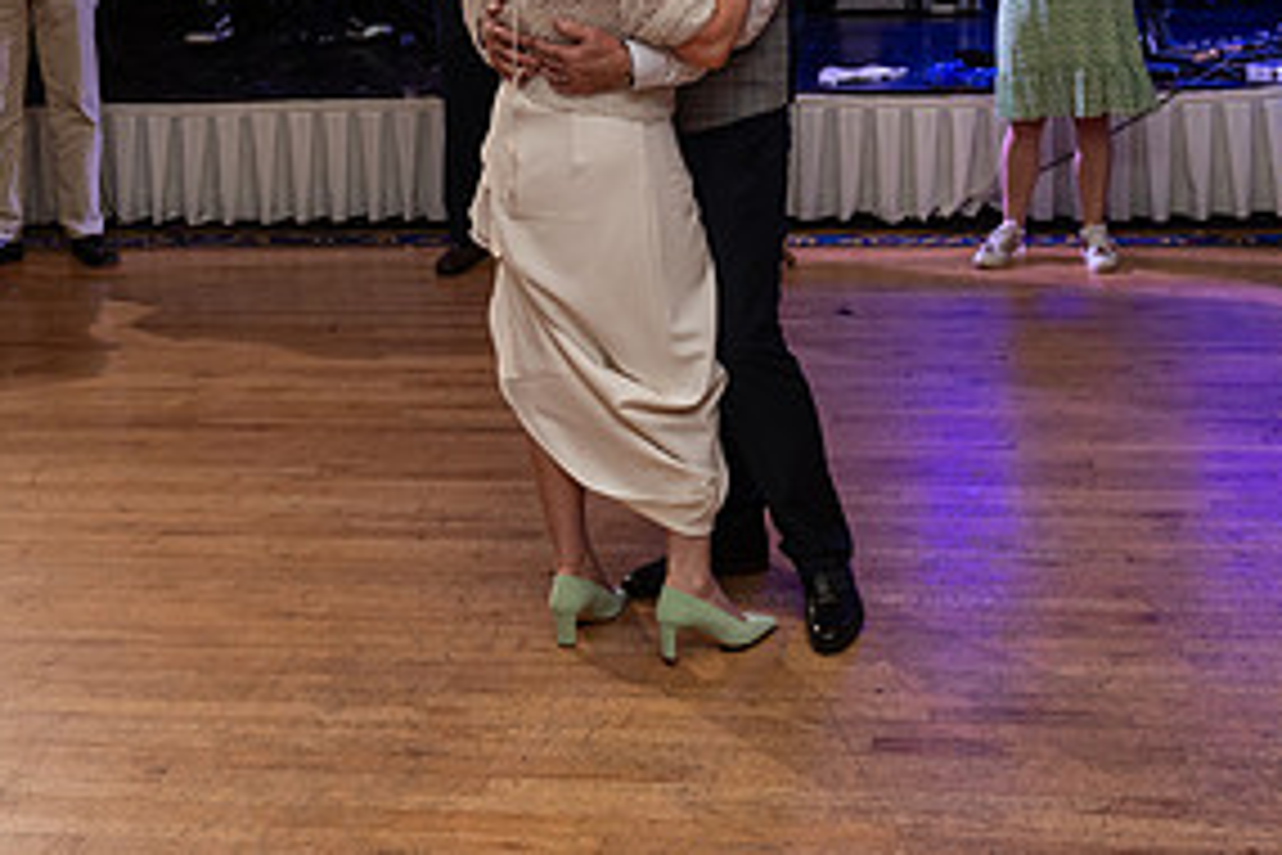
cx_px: 711
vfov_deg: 20.9
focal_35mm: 63
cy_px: 16
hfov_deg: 31.9
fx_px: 2243
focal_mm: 31
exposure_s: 1/160
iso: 500
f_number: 3.5
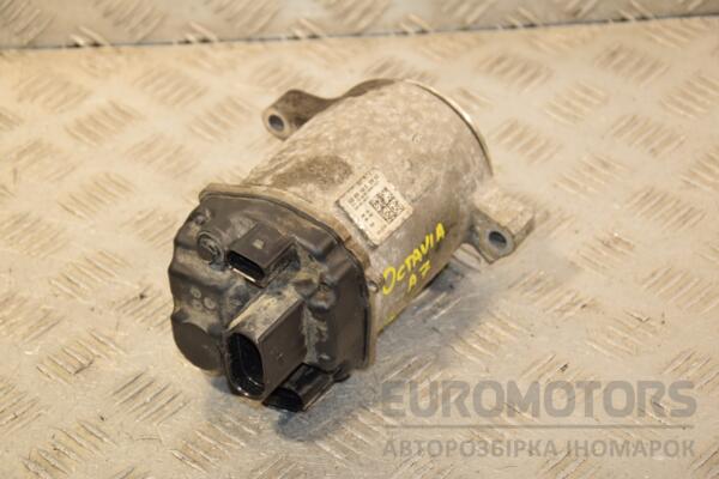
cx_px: 360
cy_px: 240
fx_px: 1977
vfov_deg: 13.8
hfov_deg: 20.6
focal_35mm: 99
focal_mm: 66
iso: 800
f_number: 6.3
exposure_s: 1/200
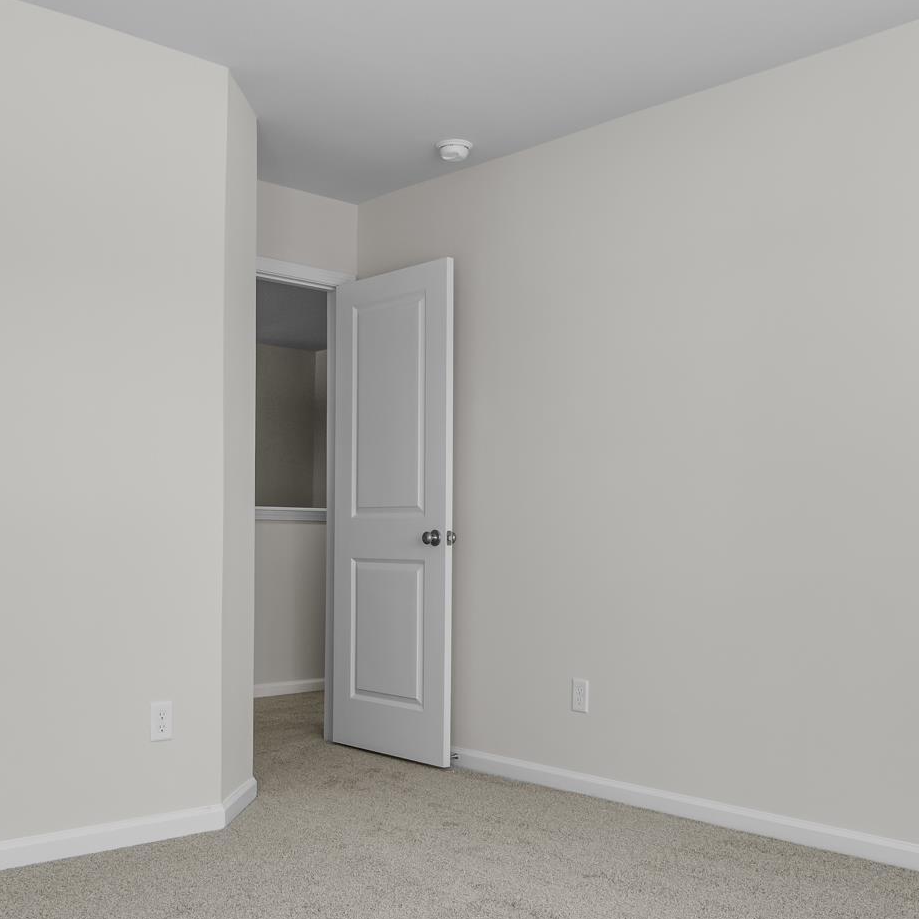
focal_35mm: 38
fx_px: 1146
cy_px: 526
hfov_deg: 43.7
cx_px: 489
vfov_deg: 43.6
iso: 200
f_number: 6.3
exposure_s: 1/10
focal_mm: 11
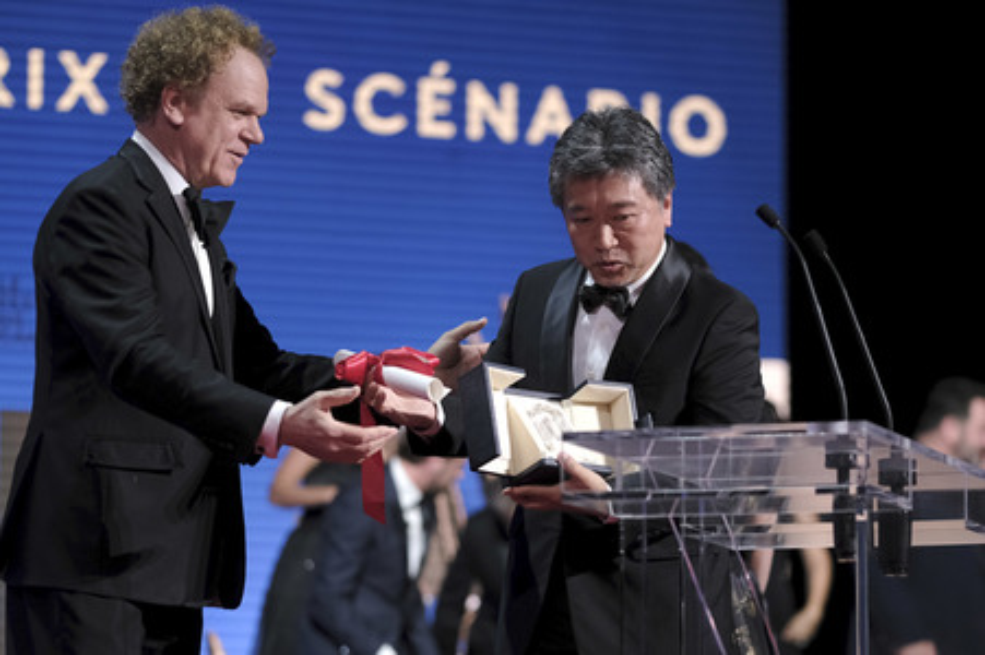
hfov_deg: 15.2
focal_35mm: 135
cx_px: 492
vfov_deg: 10.1
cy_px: 328
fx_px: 3691
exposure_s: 1/400
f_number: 2
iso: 1600
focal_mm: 90
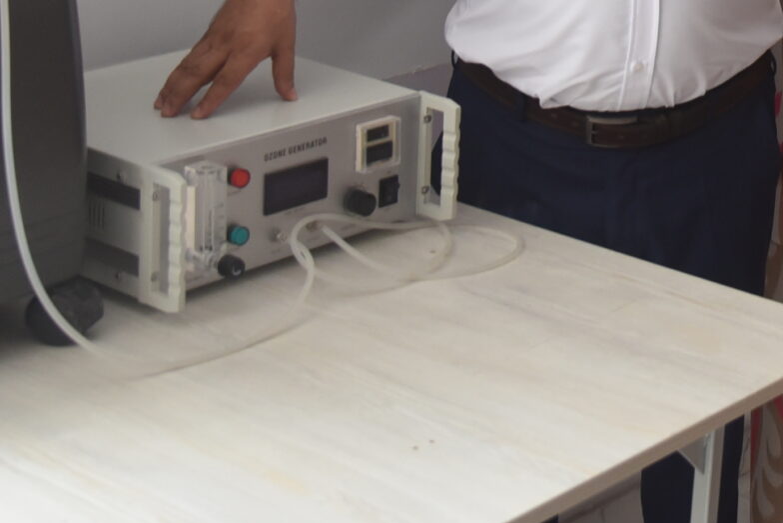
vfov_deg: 13.2
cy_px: -258
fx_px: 2132
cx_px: 879
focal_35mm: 98
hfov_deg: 19.8
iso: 1250
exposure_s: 1/60
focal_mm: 30
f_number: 4
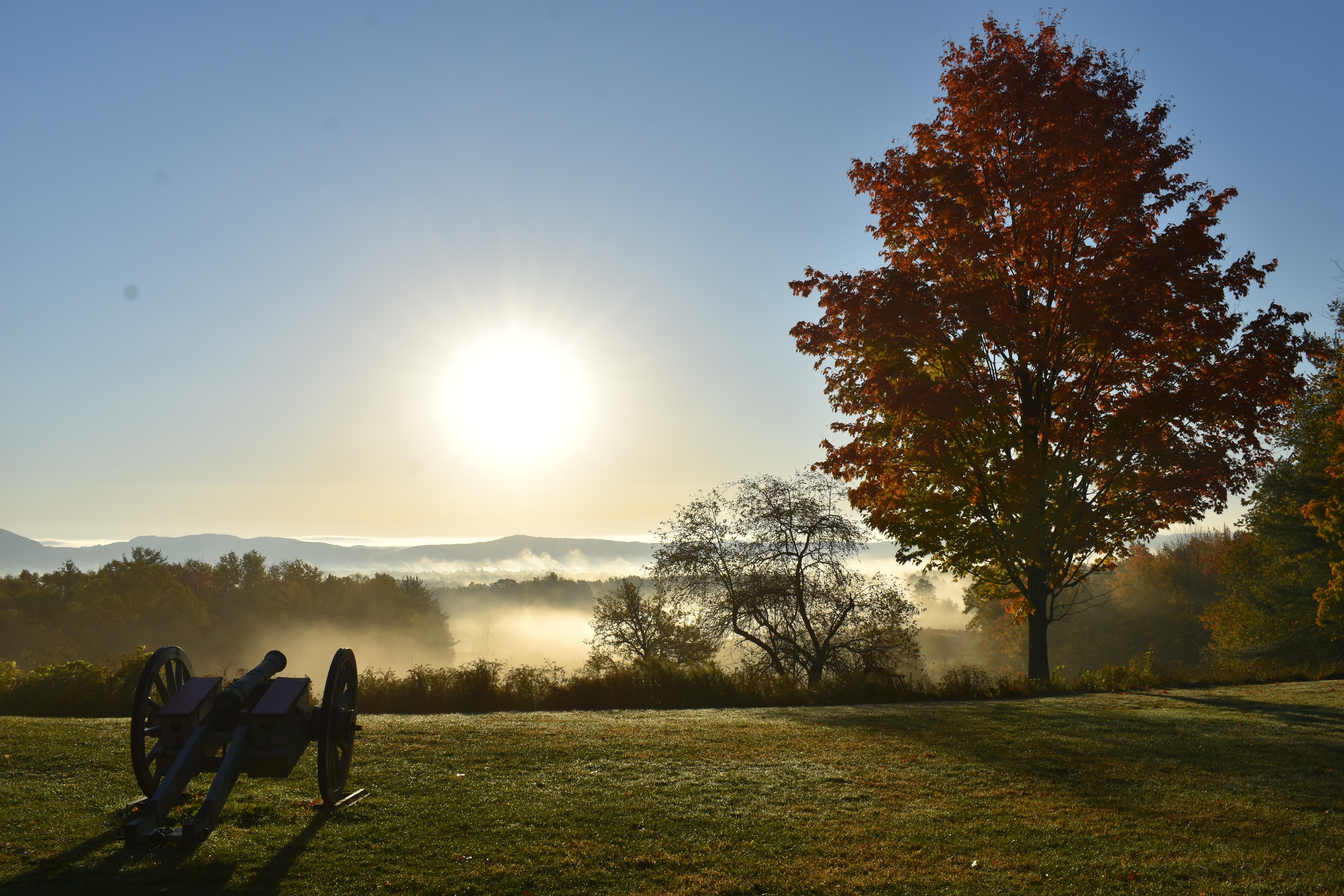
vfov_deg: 40.0
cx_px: 672
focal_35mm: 33
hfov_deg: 57.2
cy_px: 448
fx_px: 1232
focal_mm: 22
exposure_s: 1/500
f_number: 10
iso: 100
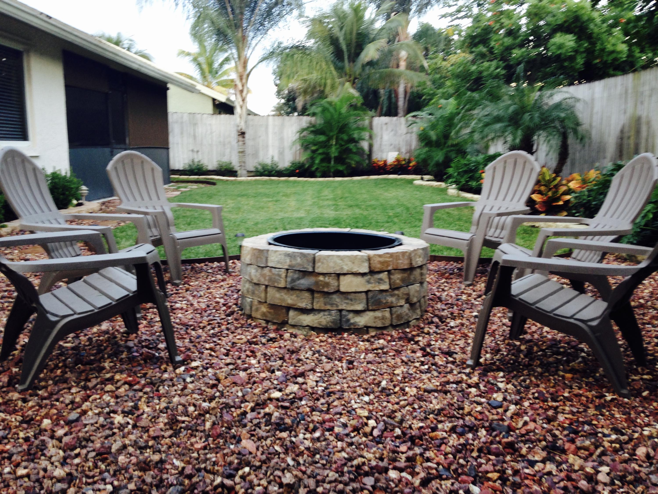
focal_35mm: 33
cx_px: 329
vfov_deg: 42.9
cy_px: 247
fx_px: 627
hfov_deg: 55.4
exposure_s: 1/20
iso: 80
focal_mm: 4.12
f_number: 2.4
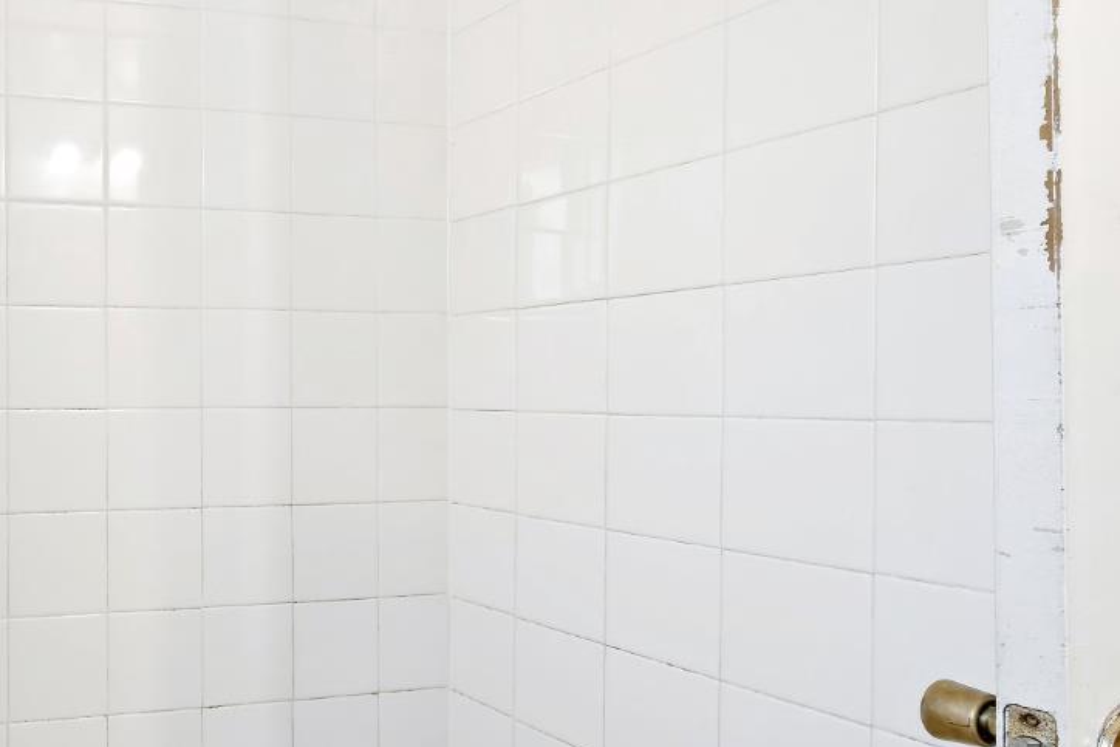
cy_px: 390
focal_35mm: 29
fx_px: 902
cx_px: -3
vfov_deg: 45.0
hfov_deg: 51.0
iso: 64
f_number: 8
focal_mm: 14
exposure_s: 1
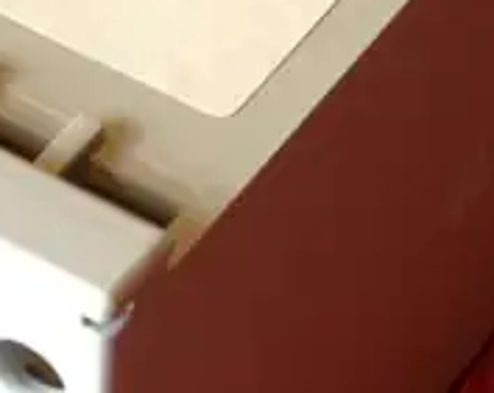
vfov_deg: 8.0
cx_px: 78
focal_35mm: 193
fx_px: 2817
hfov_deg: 10.0
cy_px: 309
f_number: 2.4
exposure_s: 1/24
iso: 50
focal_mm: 4.28
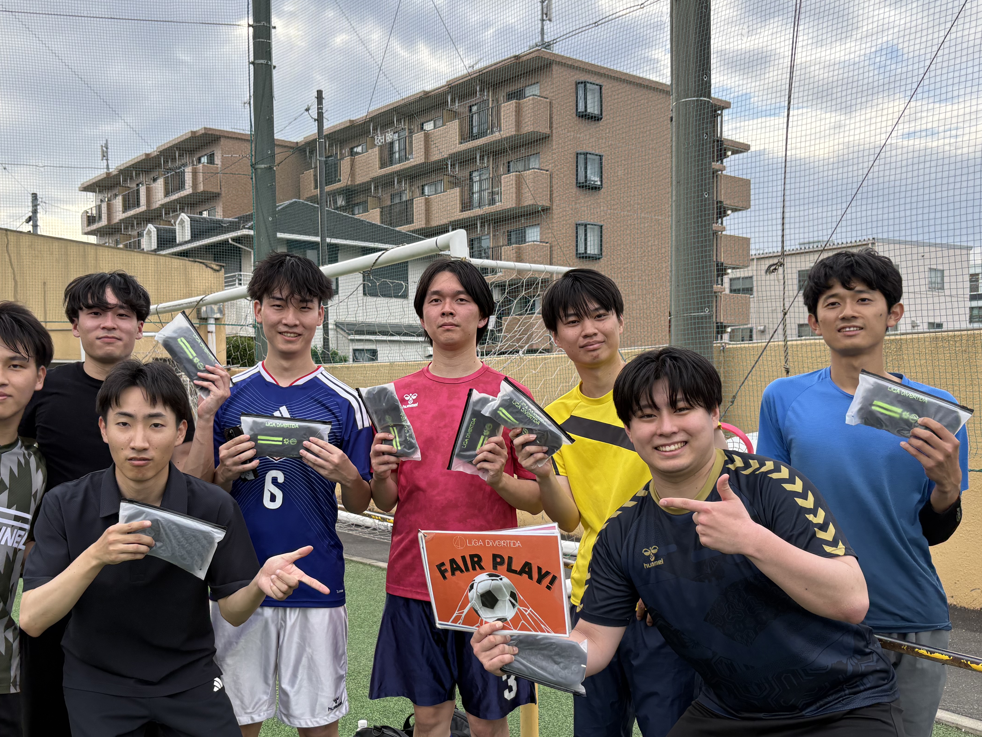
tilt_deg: -2.5
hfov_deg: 52.5
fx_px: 993
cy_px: 439
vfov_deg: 40.5
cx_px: 426
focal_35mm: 35
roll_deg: +1.5
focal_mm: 5.96
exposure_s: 1/716
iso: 64
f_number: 1.6
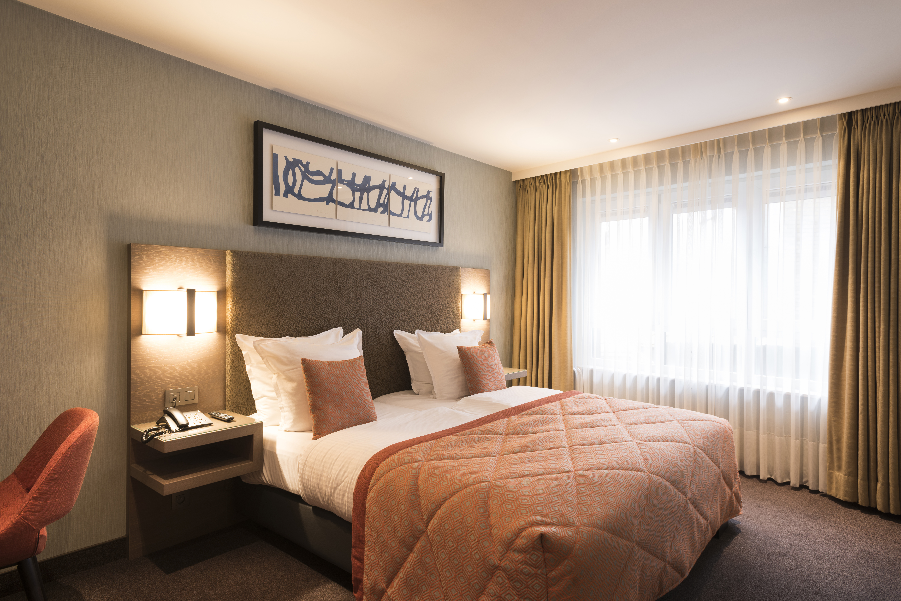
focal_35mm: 20
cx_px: 450
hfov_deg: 84.0
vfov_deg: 62.0
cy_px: 300
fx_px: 501
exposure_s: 1.6
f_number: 8
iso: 100
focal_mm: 20
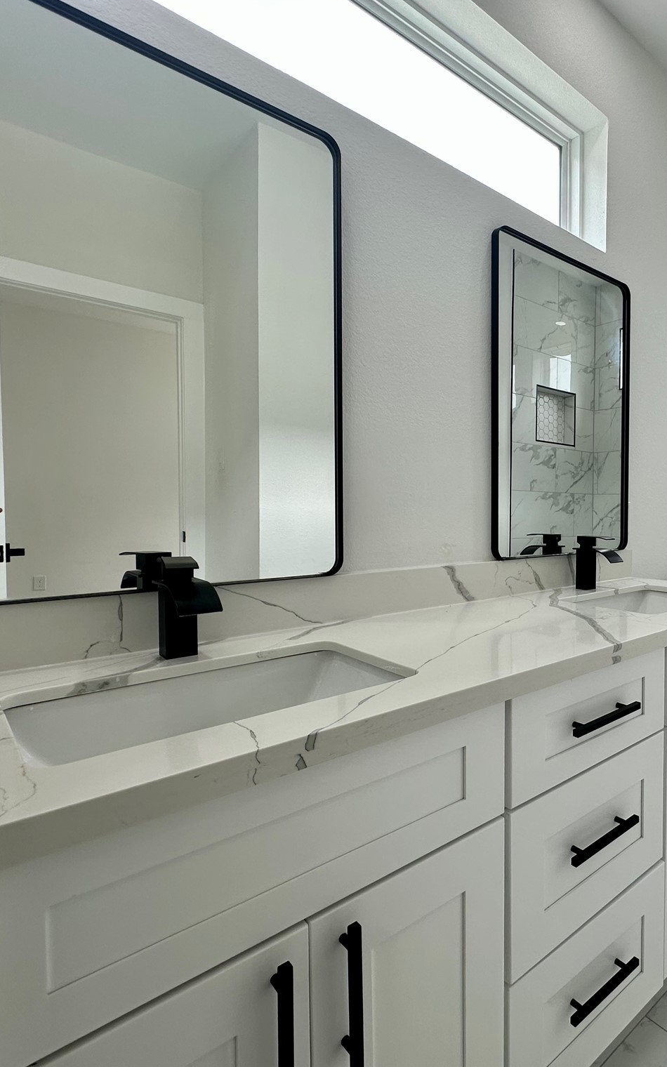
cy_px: 529
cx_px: 562
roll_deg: -0.4
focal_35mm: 20
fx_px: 582
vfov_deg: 85.1
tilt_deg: -1.8
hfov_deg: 54.3
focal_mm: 2.22
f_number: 2.2
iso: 50
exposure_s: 1/120
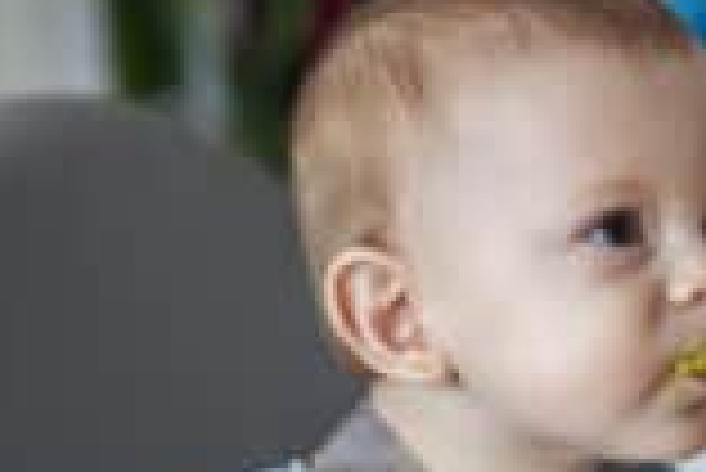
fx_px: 2807
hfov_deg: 14.1
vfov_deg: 9.6
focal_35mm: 143
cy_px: 328
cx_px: 715
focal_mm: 50
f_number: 1.4
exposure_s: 1/250
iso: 400
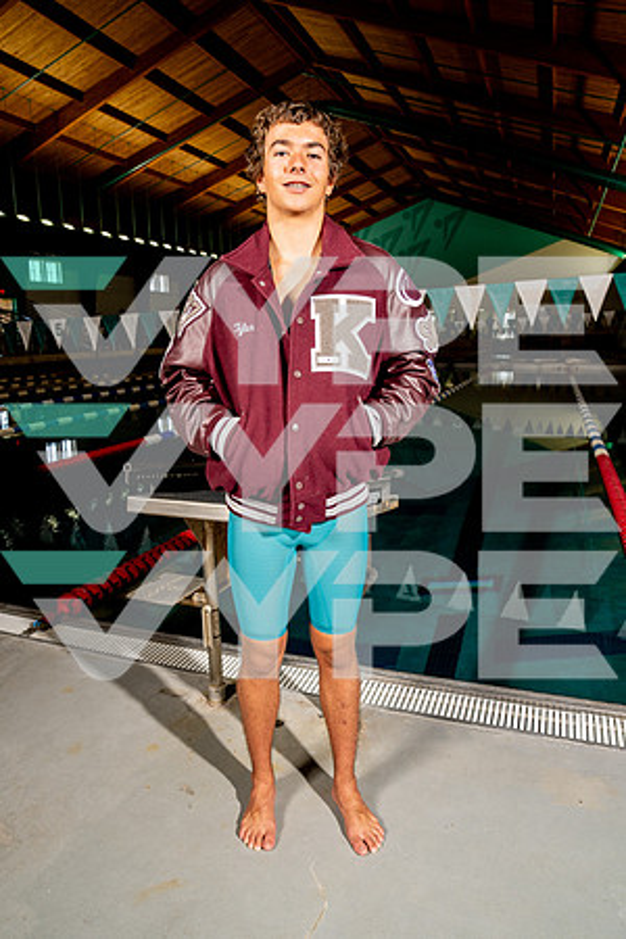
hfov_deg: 53.1
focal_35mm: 24
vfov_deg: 73.7
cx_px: 313
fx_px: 626
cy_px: 470
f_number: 7.1
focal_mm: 24
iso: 400
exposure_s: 1/125
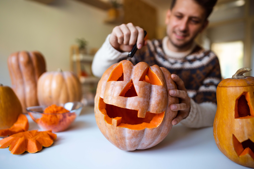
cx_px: 127
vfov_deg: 53.1
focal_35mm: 24
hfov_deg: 73.7
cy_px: 84
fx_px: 169
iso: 800
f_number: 1.4
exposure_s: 1/320
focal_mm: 24
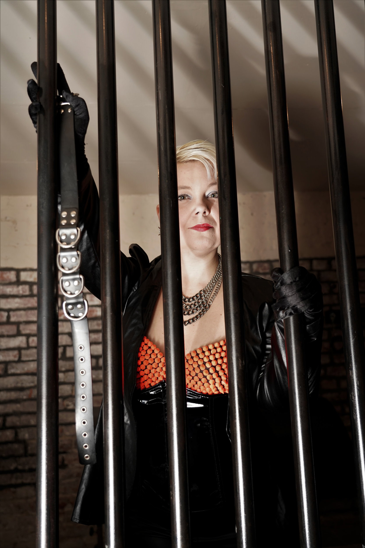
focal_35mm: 31
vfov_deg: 60.3
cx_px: 182
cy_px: 274
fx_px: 471
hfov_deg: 42.3
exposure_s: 1/200
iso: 400
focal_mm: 31
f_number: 4
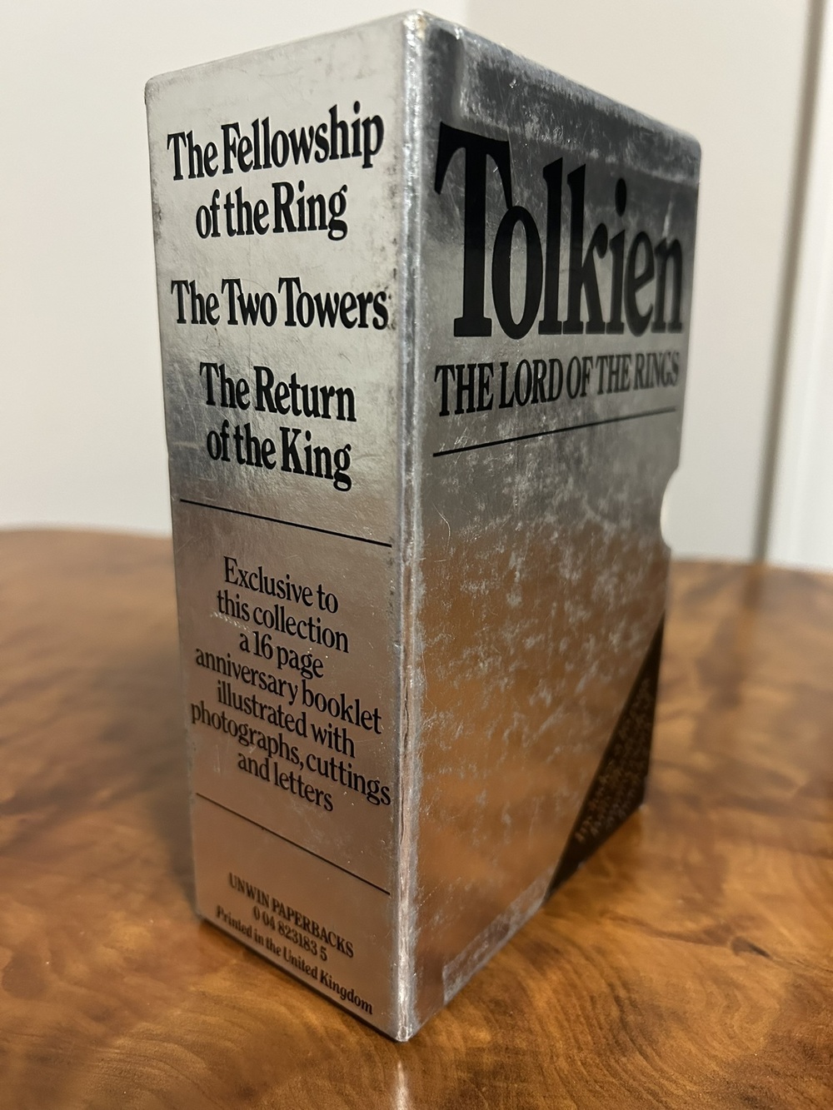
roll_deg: -0.6
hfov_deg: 53.1
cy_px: 555
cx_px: 416
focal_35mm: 26
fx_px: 834
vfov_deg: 67.3
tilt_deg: -15.4
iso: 500
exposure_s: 1/40
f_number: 1.5
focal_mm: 5.7
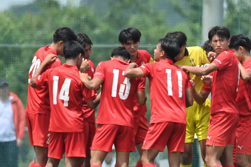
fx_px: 8582
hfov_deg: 1.7
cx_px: 169
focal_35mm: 1231
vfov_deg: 1.1
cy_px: 93
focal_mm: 400
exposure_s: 1/3200
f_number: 4
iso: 180
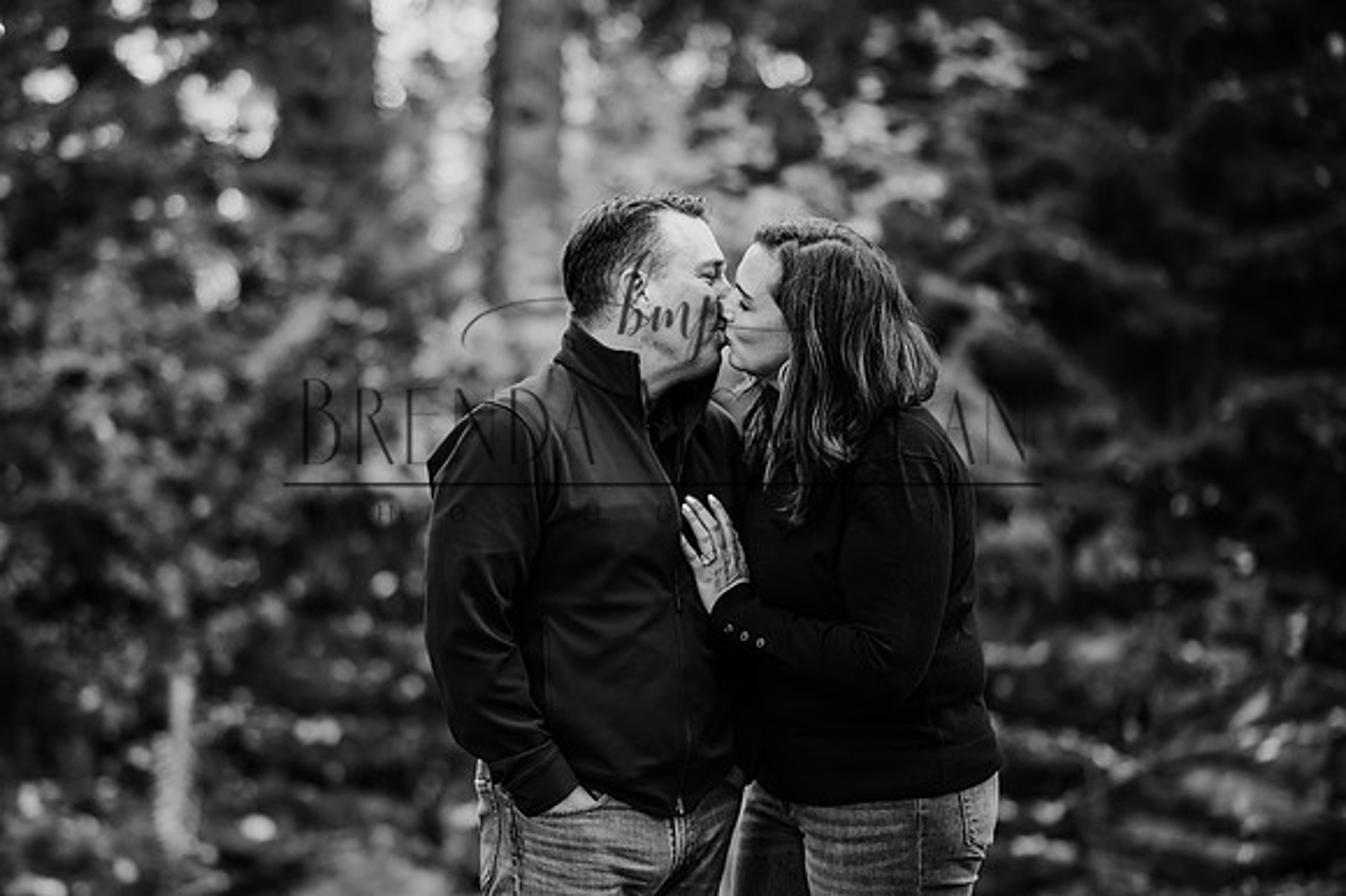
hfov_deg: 20.1
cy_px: 443
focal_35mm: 101
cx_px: 544
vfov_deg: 13.5
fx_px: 3784
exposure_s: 1/800
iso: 500
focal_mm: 85
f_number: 1.8
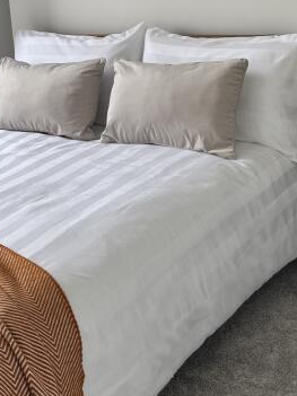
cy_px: -23
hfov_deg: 20.7
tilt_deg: -3.4
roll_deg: +7.0
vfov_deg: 26.0
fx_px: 801
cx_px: 45
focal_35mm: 70
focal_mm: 6.76
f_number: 1.78
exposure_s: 1/100
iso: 100
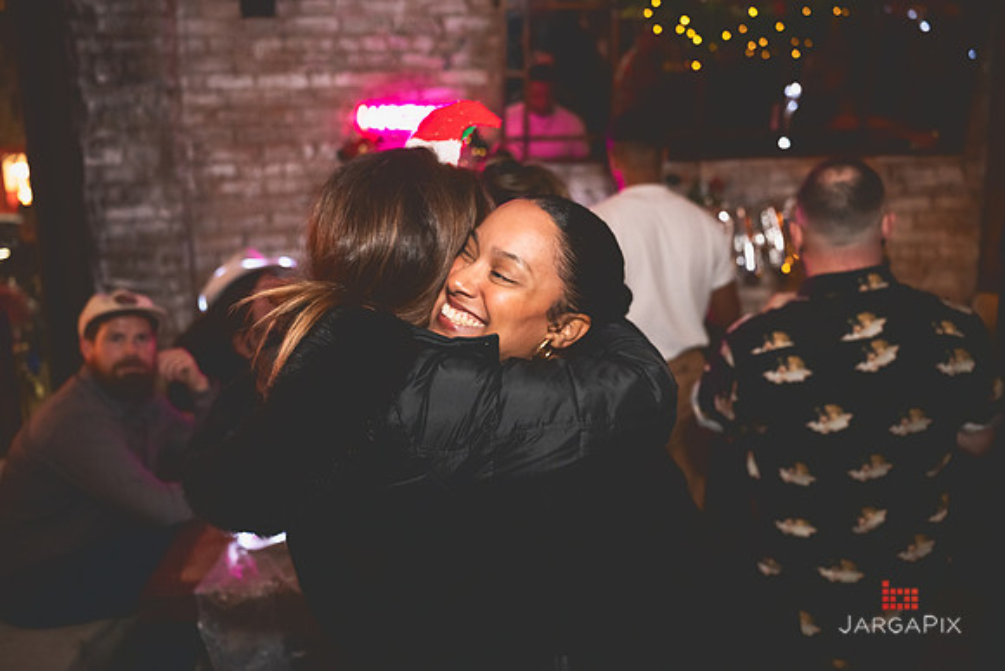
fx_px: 891
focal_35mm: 32
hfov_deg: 58.9
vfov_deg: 41.3
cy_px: 336
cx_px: 502
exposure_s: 1/125
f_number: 3.2
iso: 3200
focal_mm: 31
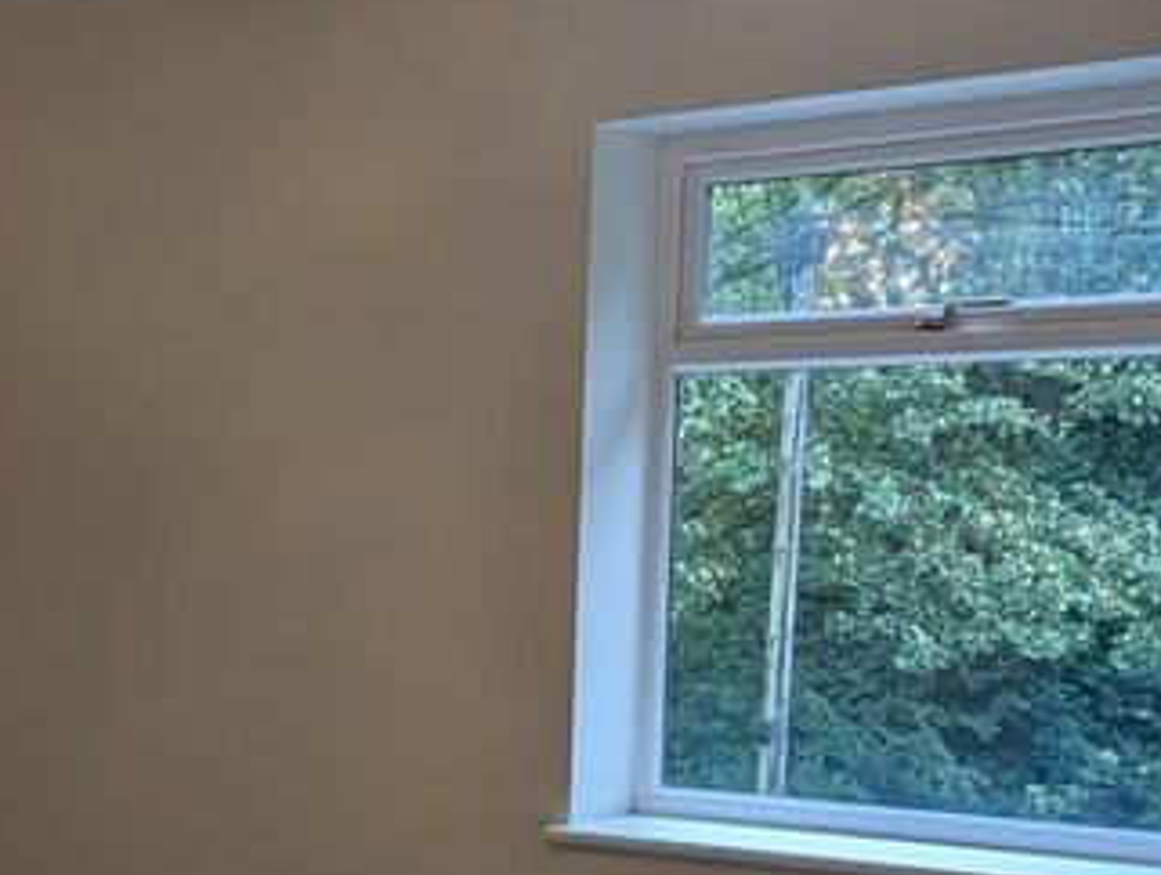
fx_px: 1714
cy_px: 674
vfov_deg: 28.2
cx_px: 76
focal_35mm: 51
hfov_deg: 34.9
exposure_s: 1/100
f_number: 2.2
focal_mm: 2.35
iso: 112
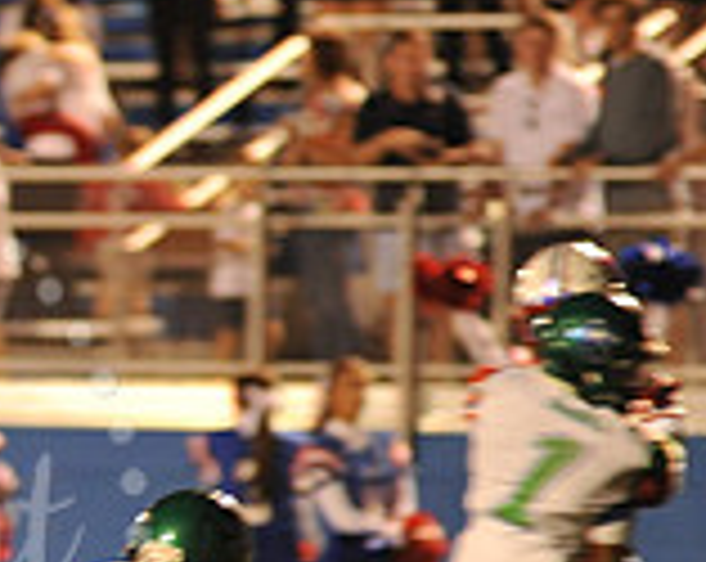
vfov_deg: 2.2
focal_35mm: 695
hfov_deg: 2.8
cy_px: 544
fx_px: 14495
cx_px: -279
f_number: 2.8
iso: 2000
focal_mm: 200
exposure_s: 1/200
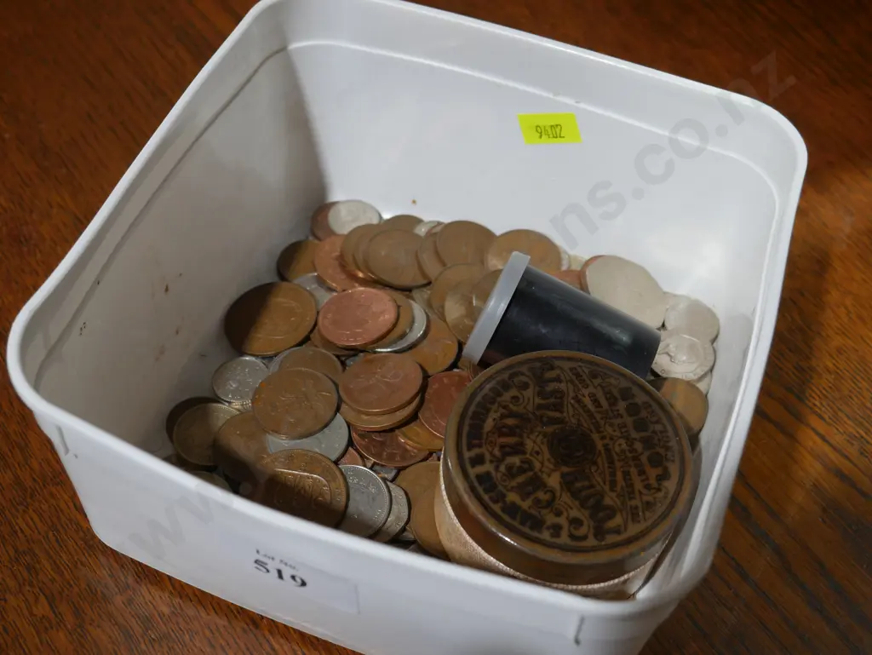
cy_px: 328
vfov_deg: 29.1
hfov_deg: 38.2
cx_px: 436
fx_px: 1260
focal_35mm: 50
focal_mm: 25
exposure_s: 1/60
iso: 400
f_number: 5.3
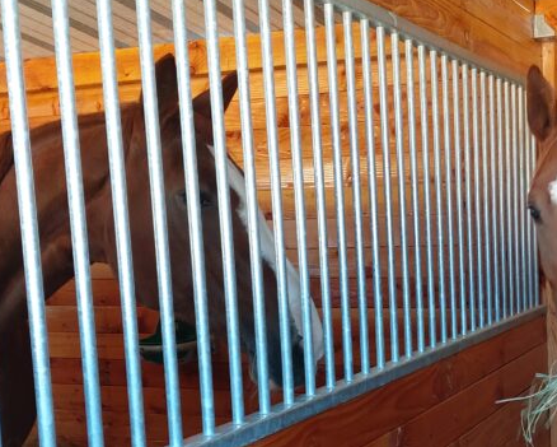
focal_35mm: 57
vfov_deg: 26.4
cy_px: 332
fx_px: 940
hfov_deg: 32.5
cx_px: 398
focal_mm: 4.58
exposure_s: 1/50
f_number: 2
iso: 100
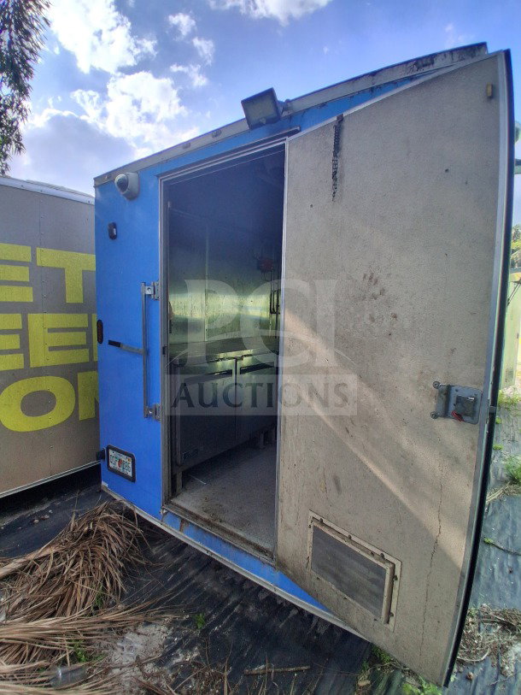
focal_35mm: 17
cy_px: 348
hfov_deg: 74.7
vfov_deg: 91.0
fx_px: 341
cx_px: 260
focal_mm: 1.4
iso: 50
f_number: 2.2
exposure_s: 1/268
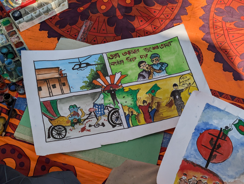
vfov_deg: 29.7
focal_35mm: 49
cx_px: 122
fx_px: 346
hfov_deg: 38.9
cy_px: 92
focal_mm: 6.9
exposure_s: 1/573
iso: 20
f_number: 1.68
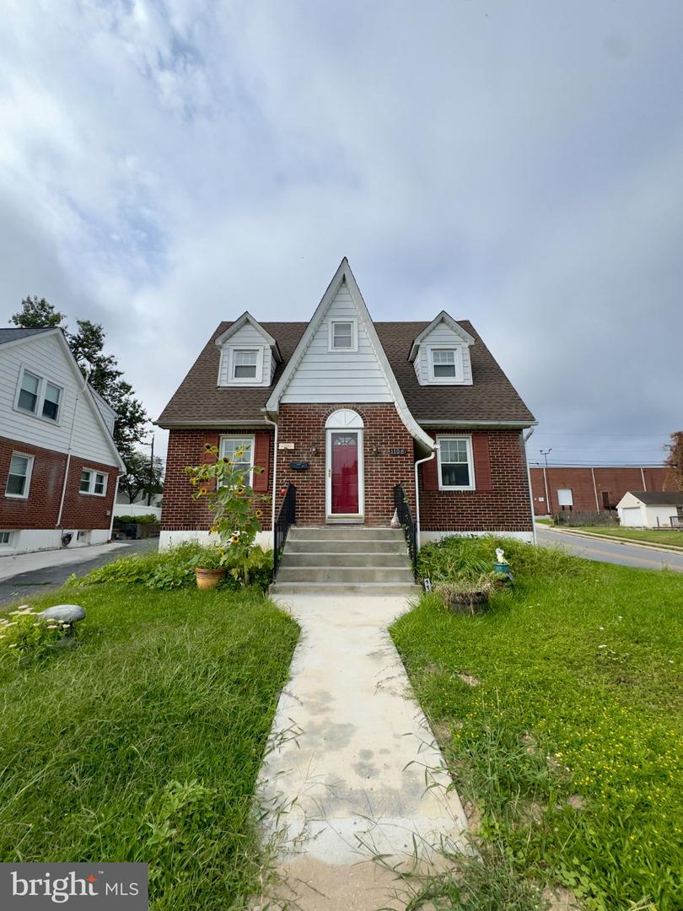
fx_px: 368
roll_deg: -0.2
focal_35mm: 14
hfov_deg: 85.7
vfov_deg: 102.1
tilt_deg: +11.4
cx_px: 342
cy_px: 456
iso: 50
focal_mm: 2.22
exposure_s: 1/1976
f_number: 2.2
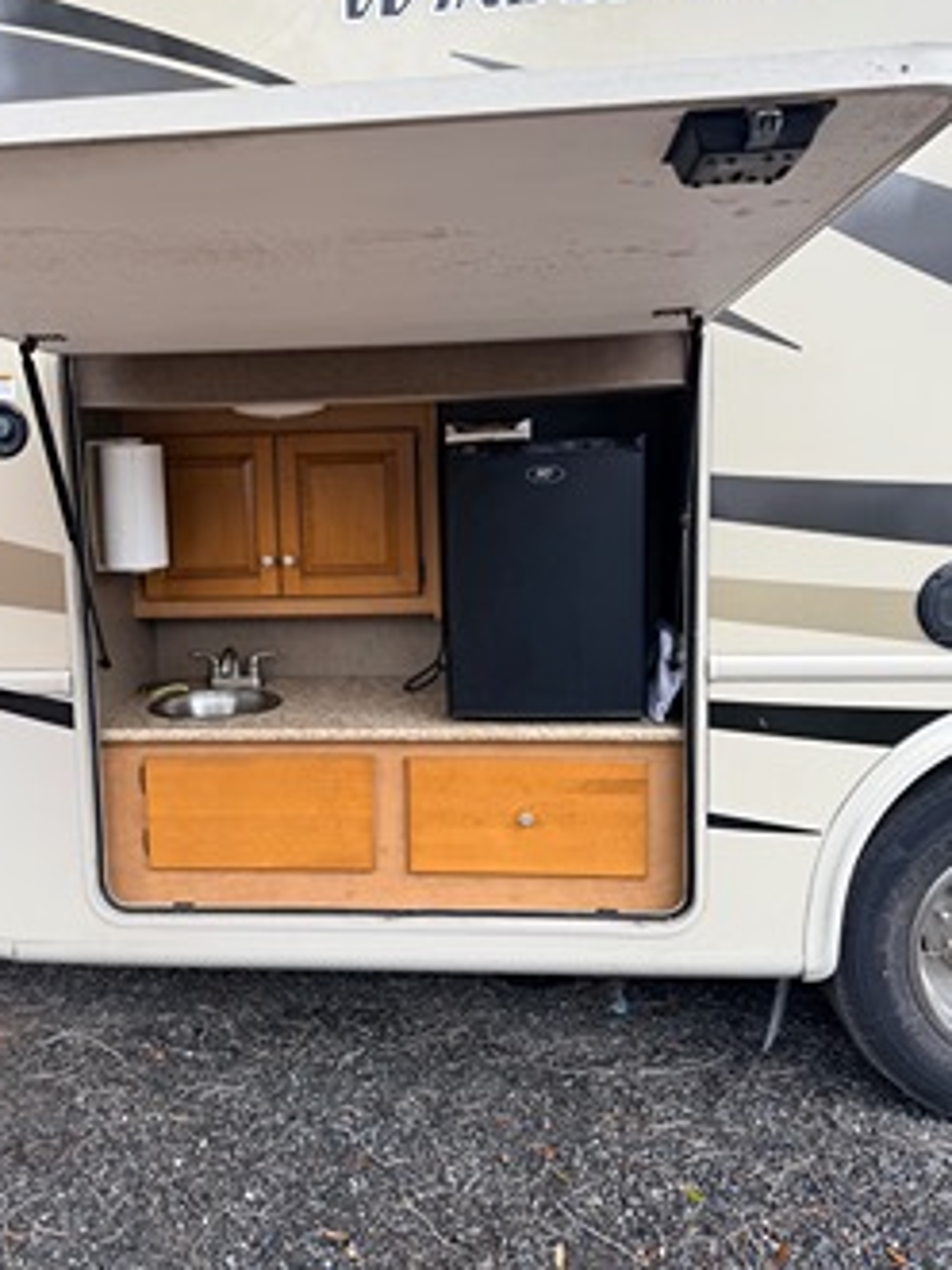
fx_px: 1064
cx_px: 395
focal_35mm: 29
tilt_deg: -7.9
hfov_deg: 48.0
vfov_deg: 61.6
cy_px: 587
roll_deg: +1.7
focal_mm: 6.76
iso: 125
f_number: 1.78
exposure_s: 1/121
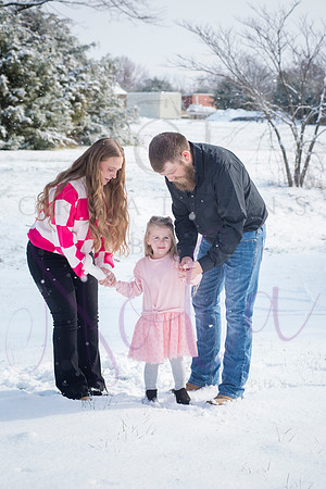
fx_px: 1168
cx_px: 163
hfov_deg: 15.9
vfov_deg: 23.6
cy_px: 244
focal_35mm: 86
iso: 640
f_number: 7.1
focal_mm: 86
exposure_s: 1/1000
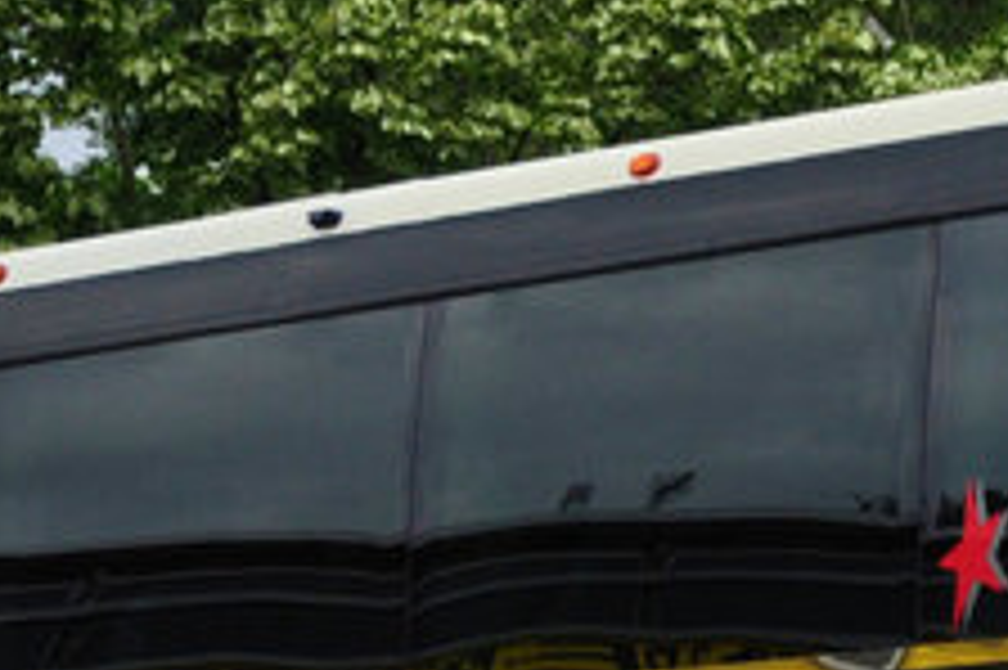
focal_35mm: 418
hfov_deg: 4.9
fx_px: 11695
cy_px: 771
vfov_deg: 3.3
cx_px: 963
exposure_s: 1/1250
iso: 200
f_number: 5
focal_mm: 52
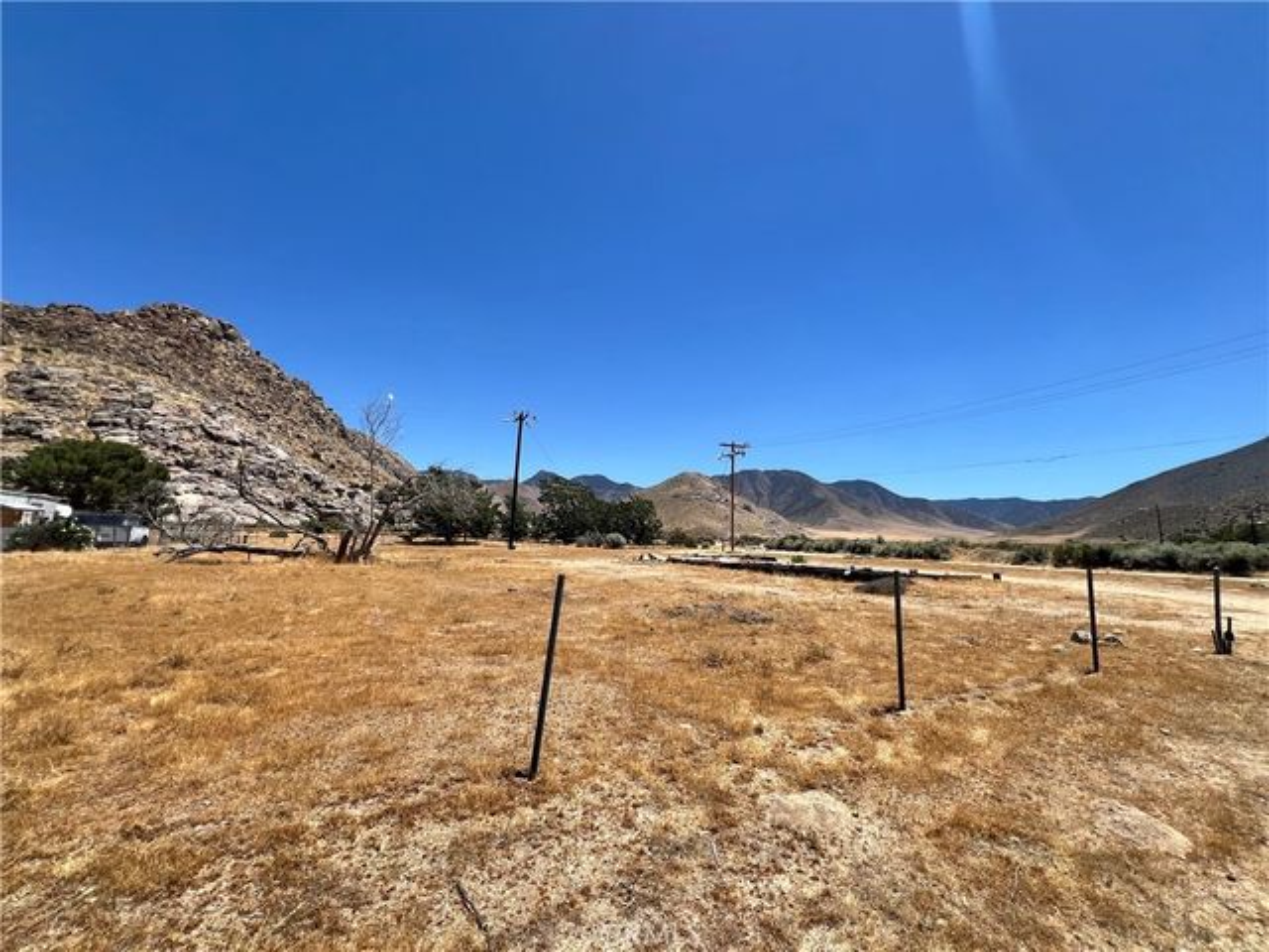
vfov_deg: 89.9
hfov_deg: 106.2
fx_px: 477
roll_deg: -2.1
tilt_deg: +8.9
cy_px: 476
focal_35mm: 13
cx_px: 634
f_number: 1.8
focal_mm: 1.57
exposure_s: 1/2053
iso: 32
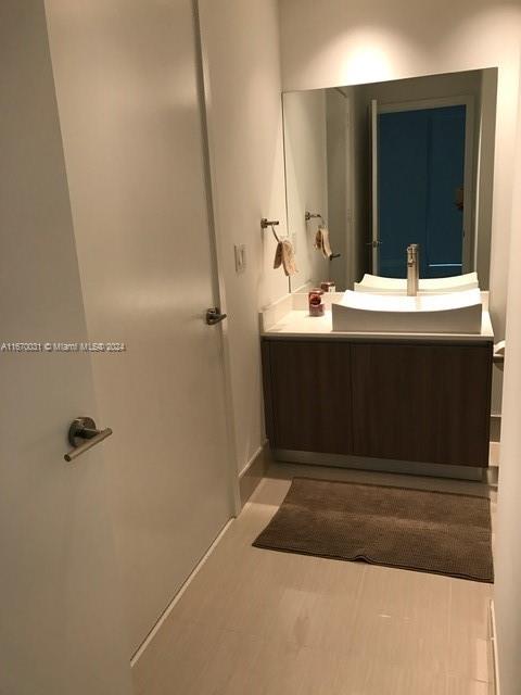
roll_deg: +2.6
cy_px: 348
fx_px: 562
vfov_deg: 63.4
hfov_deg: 49.7
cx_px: 260
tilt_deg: -14.3
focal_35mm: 28
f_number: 1.8
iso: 32
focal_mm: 3.99
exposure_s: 1/30
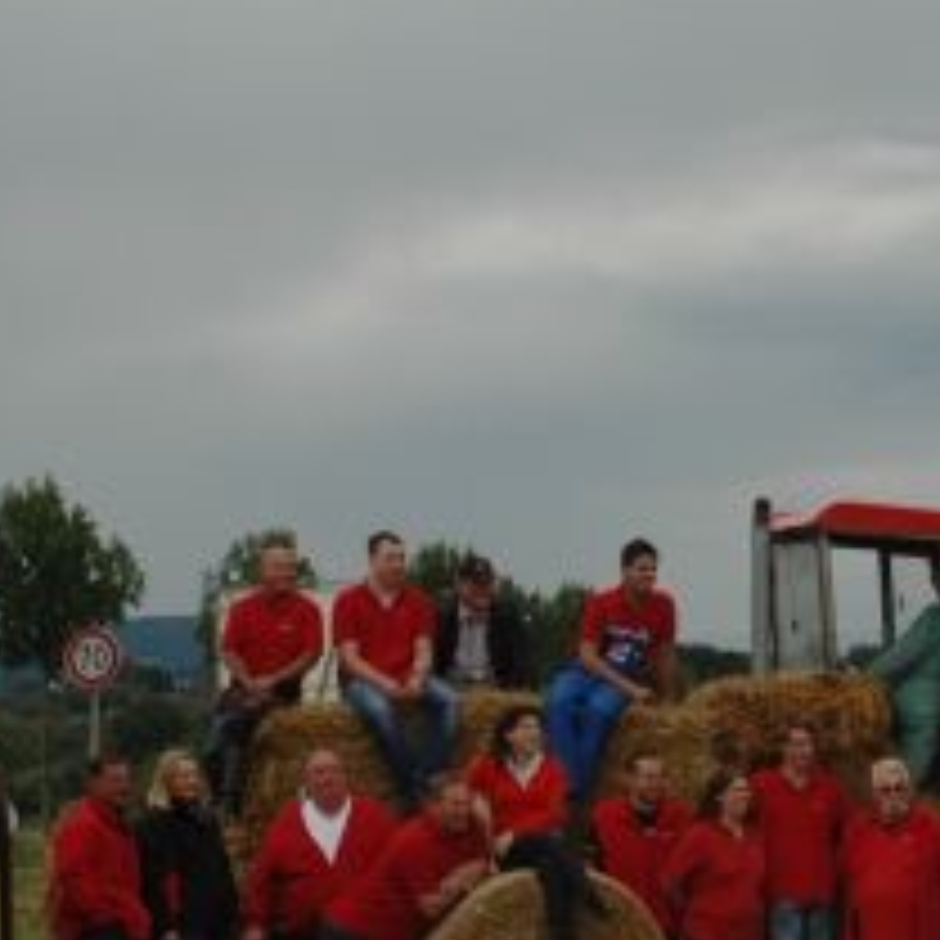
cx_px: 1160
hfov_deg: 12.0
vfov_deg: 12.3
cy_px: 702
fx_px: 4351
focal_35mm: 142
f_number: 9
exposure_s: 1/320
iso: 400
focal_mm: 29
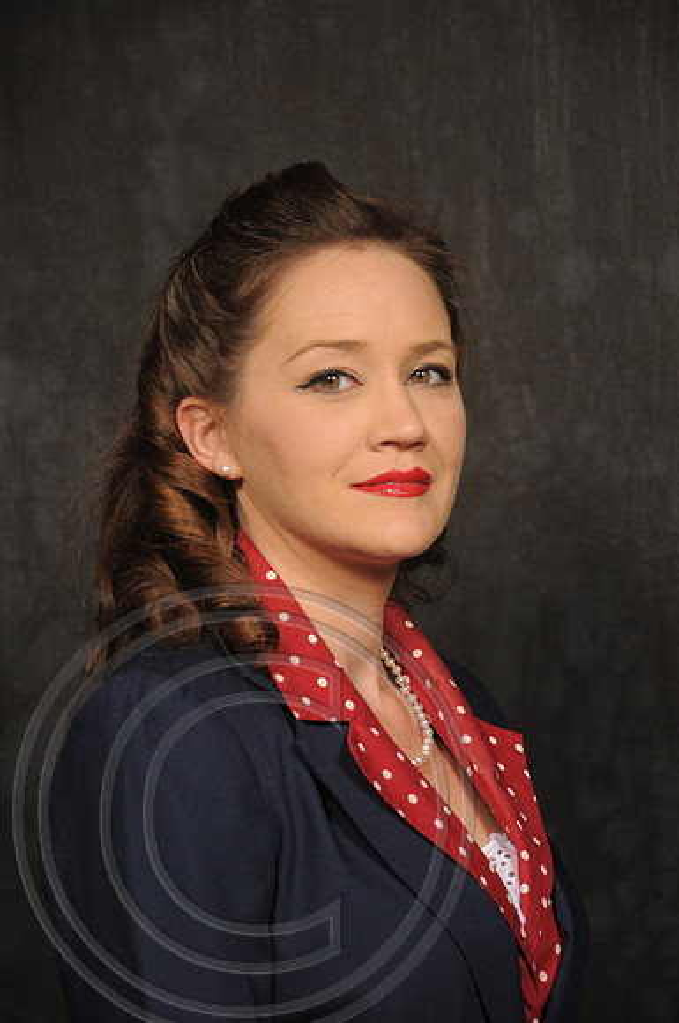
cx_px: 340
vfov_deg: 15.2
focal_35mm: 135
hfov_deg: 10.1
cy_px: 512
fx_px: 3831
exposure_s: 1/125
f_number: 5.6
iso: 200
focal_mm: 90
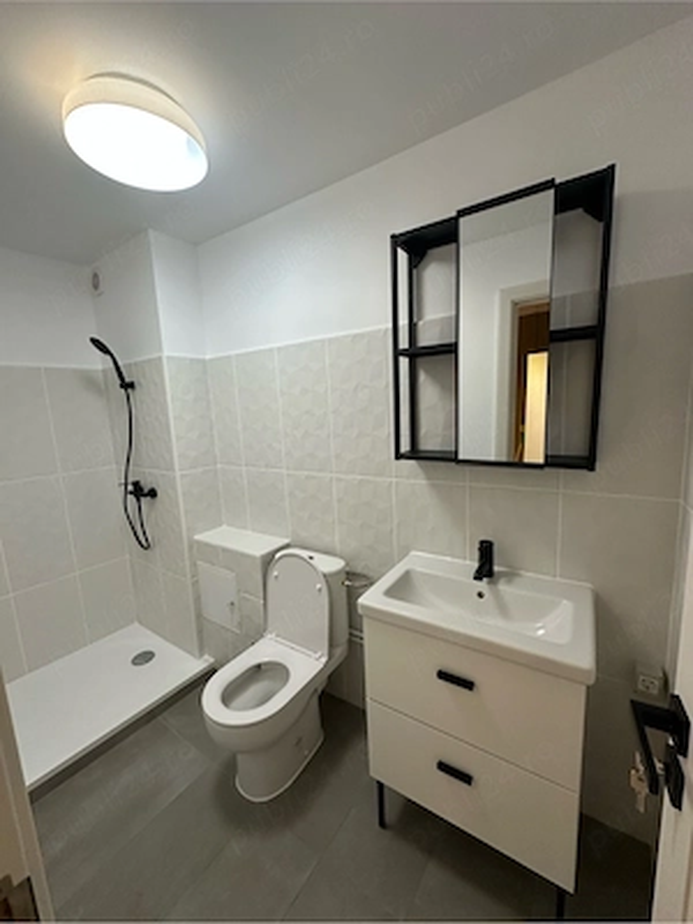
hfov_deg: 85.7
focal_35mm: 14
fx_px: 374
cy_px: 462
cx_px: 346
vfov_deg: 102.1
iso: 160
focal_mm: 2.22
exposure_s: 1/100
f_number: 2.2
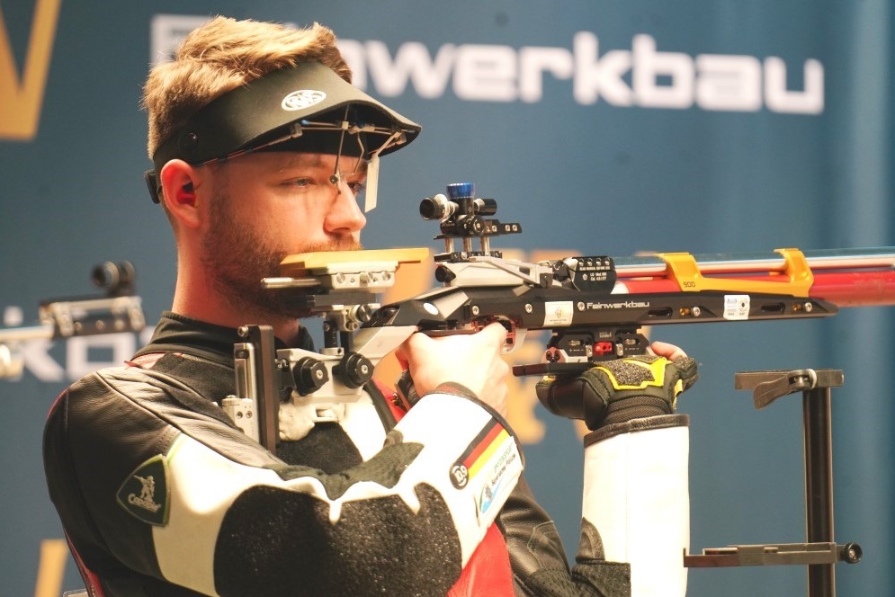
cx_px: 459
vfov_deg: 3.5
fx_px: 9773
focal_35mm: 393
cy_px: 293
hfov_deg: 5.2
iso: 3200
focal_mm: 382
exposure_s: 1/100
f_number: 5.6
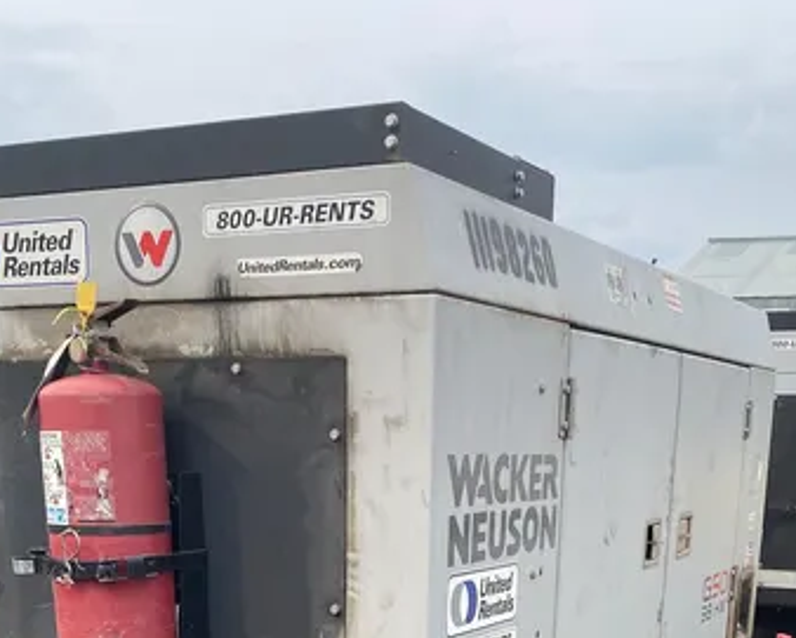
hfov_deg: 34.1
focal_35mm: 55
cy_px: 797
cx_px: 370
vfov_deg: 24.6
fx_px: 1297
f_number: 1.8
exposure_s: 1/1034
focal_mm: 4.25
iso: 32
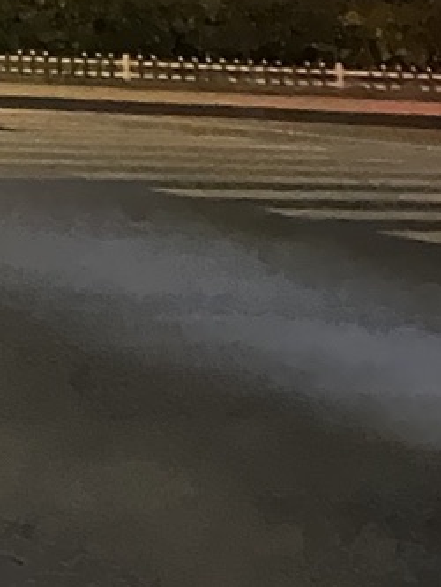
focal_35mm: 156
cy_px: -717
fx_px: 2648
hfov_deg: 8.2
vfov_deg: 11.1
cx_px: -850
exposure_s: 1/30
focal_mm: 4.25
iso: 1000
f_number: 1.8
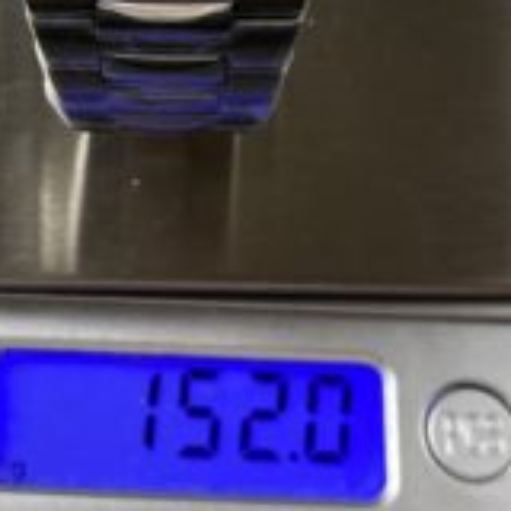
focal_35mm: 83
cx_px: 128
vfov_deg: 20.1
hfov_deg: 20.7
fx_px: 1386
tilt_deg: -66.2
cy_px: -32
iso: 40
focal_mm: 4.25
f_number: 1.8
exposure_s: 1/100
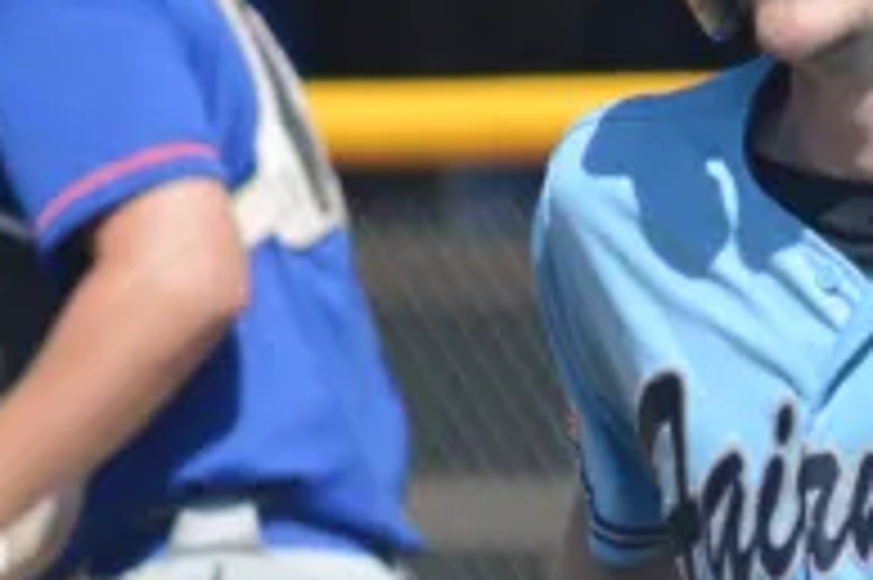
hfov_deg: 2.4
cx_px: 904
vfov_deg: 1.6
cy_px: 567
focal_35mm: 870
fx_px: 21079
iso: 400
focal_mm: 150
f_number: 4.8
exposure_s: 1/2000
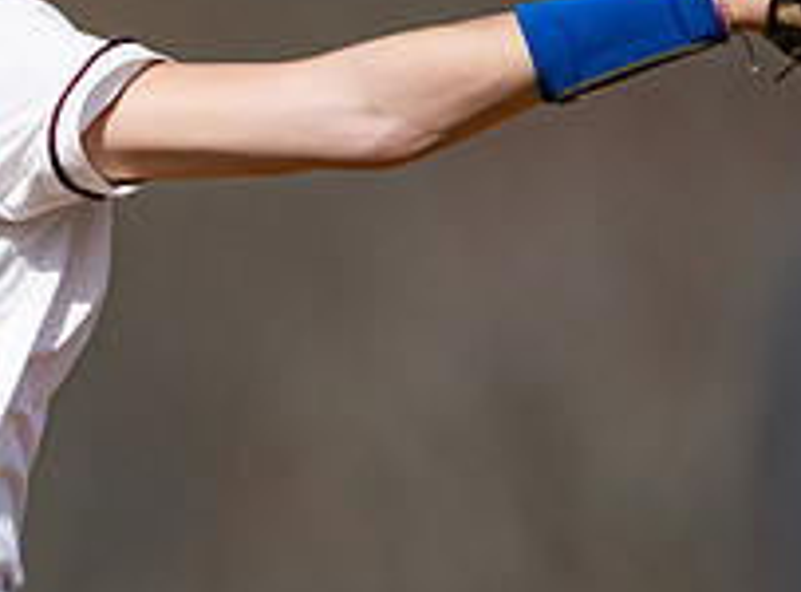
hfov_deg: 1.8
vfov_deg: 1.4
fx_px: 24927
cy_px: 328
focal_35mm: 1083
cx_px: -173
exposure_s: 1/3200
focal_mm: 300
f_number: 2.8
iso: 90
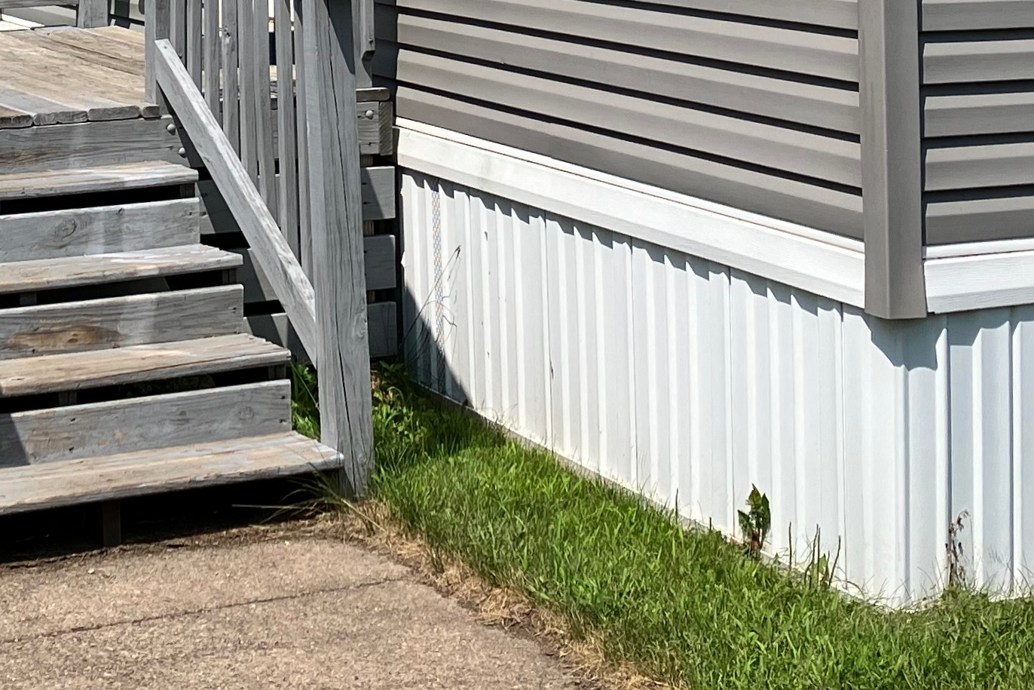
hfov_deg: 24.4
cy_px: -347
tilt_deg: +4.0
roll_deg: +2.1
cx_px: 443
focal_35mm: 83
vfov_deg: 15.2
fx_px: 2384
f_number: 1.8
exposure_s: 1/3040
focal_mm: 3.99
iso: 32
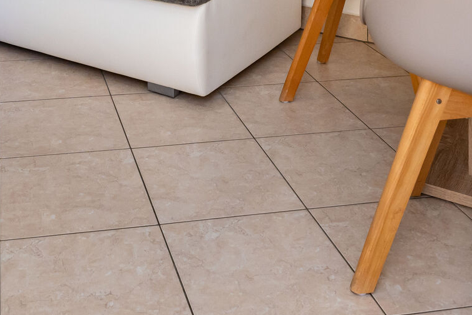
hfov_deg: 37.3
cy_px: -163
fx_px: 682
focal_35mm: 52
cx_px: 124
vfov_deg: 21.6
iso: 800
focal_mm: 14
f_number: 7.1
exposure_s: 1/125
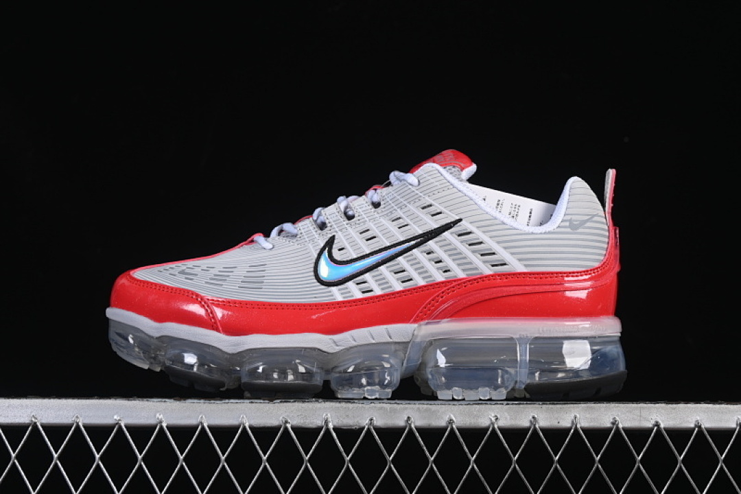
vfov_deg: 18.2
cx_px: 370
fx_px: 1544
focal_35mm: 75
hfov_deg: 27.0
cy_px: 247
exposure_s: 1/80
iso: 160
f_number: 8
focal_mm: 50
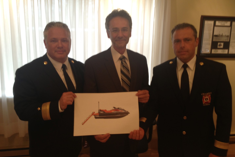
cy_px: 82
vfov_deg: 35.9
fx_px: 241
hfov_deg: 51.9
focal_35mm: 37
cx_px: 119
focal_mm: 4.28
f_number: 2.4
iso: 64
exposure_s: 1/20
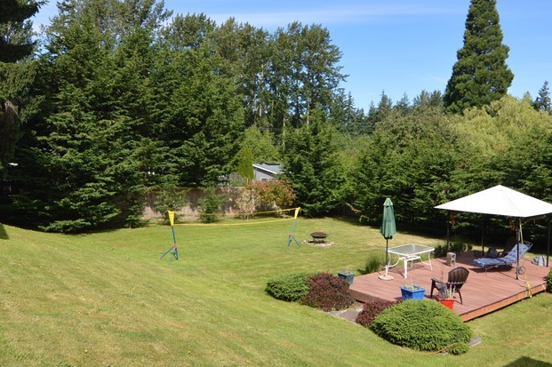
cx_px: 309
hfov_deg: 63.7
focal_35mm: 29
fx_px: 442
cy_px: 162
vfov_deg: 45.0
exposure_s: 1/200
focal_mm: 11
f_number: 7.1
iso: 100
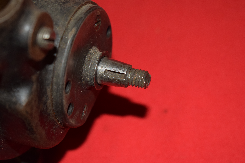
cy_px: 82
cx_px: 122
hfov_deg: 24.6
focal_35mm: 82
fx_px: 562
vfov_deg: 16.6
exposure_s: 1/160
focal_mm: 55
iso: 640
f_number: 5.6
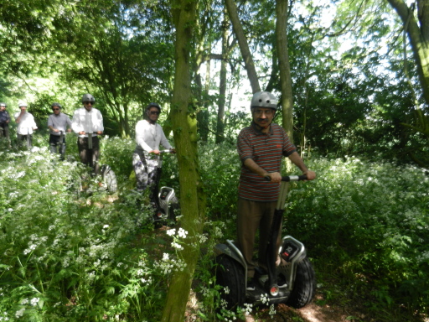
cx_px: 214
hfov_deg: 69.4
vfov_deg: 54.9
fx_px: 310
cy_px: 161
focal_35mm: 25
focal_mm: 4.5
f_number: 3.5
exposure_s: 1/60
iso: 160
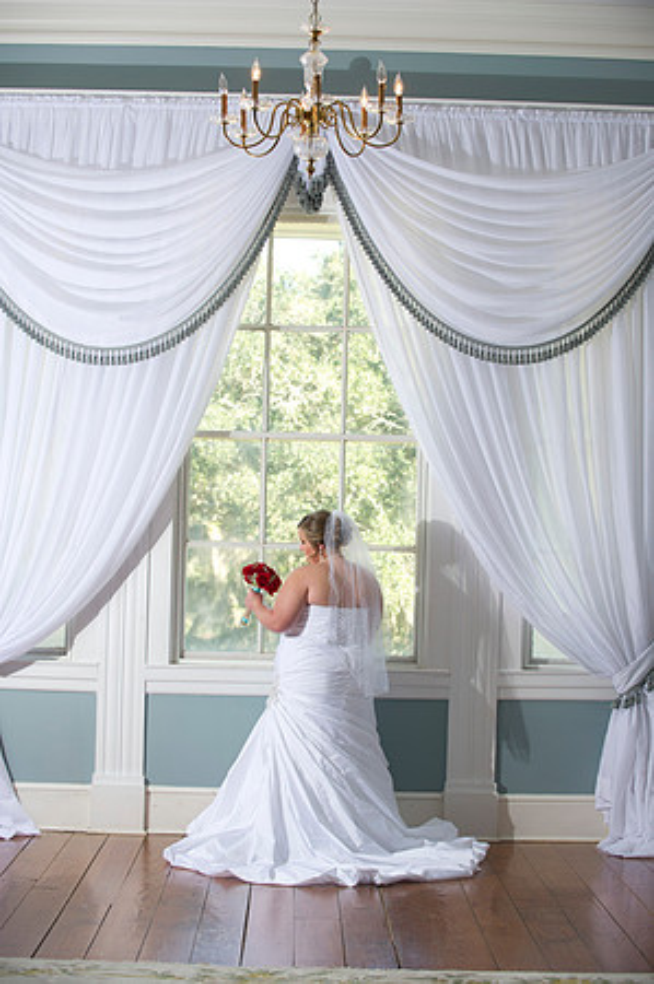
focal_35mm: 82
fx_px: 2240
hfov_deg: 16.6
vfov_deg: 24.8
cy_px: 492
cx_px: 327
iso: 400
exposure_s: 1/125
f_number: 4
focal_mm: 82
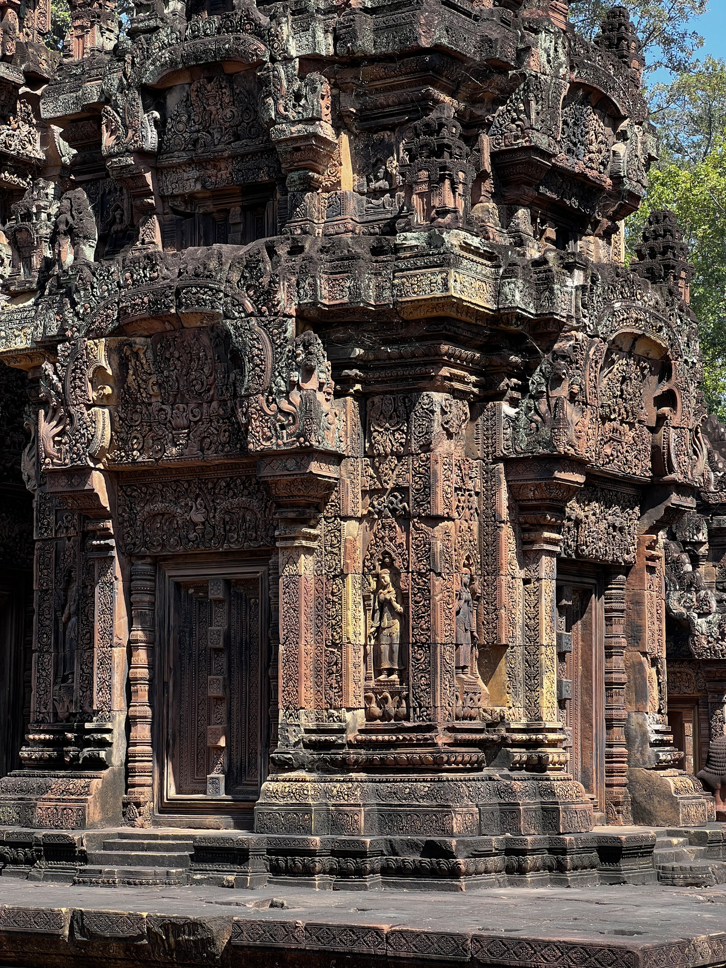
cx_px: 363
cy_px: 484
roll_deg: +0.0
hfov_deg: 19.1
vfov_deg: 25.3
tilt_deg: +7.3
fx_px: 2153
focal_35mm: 77
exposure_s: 1/130
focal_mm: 9
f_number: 2.8
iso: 32
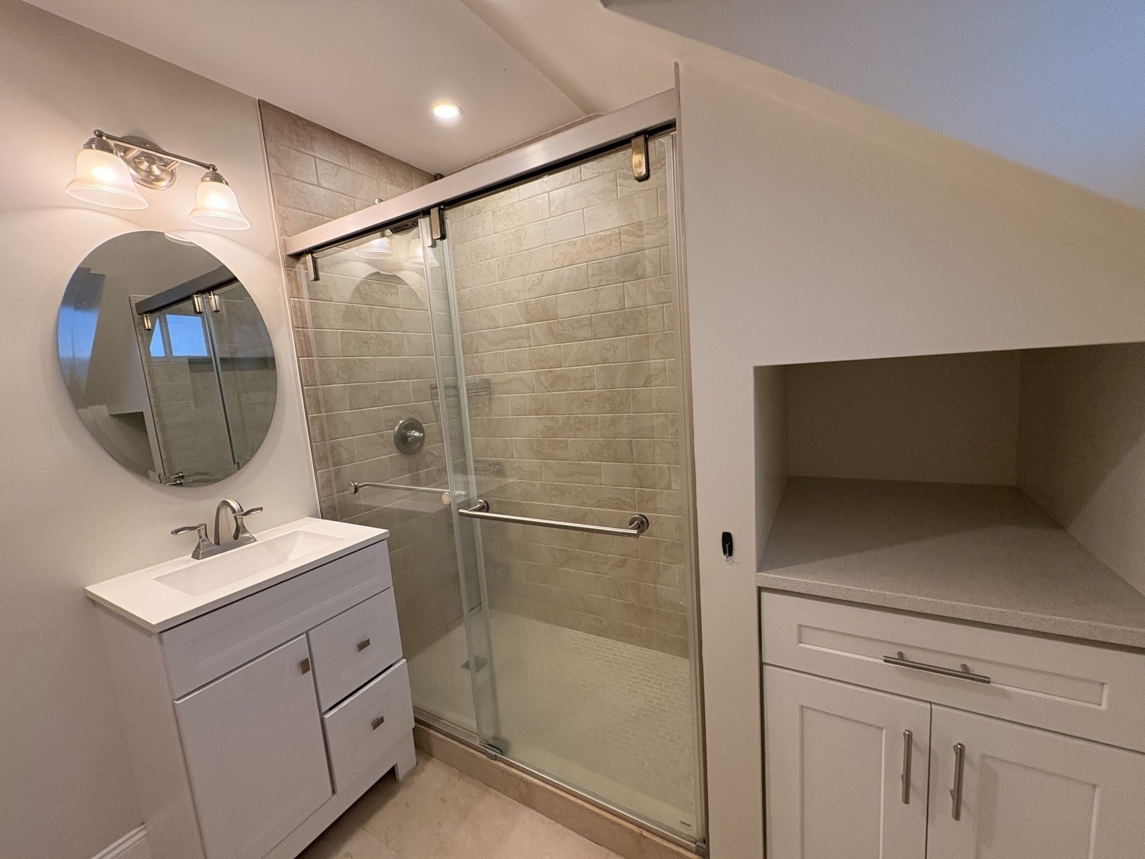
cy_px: 430
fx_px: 463
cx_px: 572
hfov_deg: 102.1
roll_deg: +4.8
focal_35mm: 14
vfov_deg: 85.7
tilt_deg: -6.4
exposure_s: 1/120
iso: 400
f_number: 2.2
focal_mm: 2.22
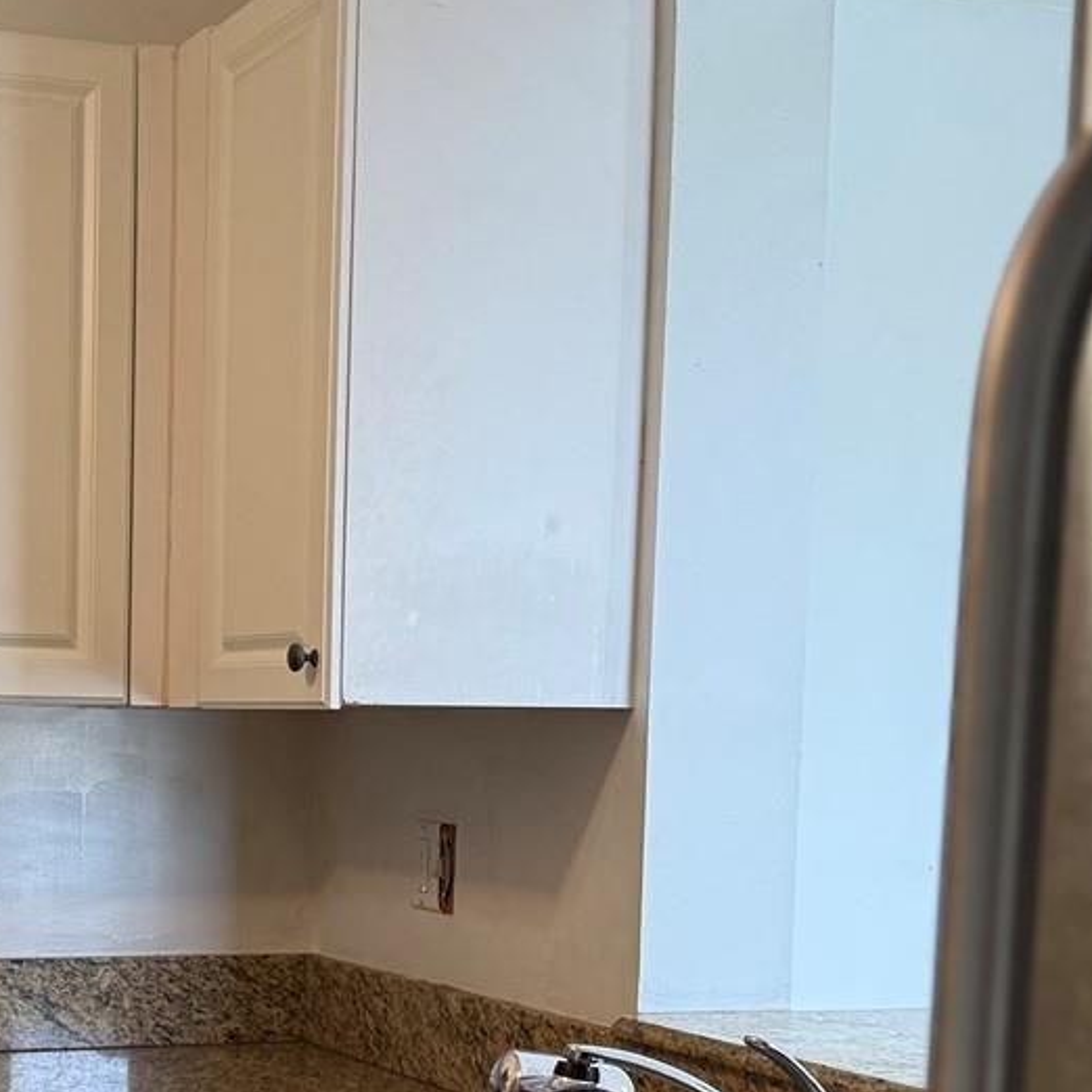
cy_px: 910
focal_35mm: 65
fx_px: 2320
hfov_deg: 25.8
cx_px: 153
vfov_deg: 25.9
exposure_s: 1/60
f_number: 1.78
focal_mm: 6.76
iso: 125
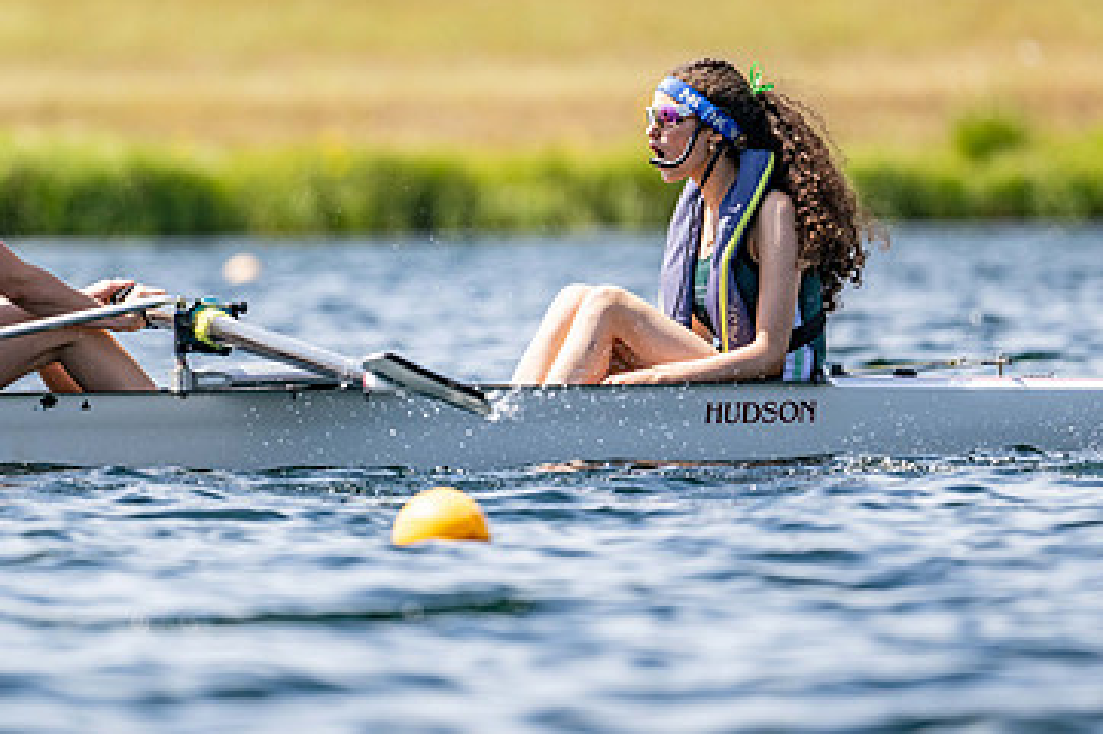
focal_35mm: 641
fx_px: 19630
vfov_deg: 2.1
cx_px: 591
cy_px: 245
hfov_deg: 3.2
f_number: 4.5
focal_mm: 400
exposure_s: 1/2500
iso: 250
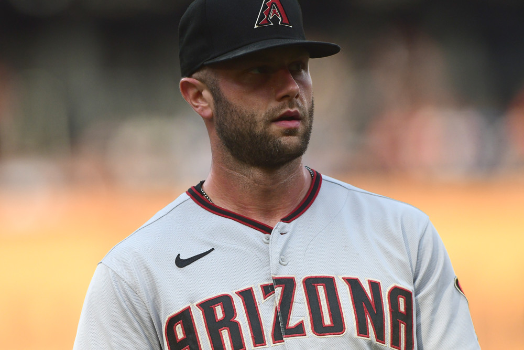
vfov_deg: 2.3
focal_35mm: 600
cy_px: 175
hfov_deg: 3.4
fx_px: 8734
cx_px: 262
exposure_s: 1/6400
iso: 1250
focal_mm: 400
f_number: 3.5
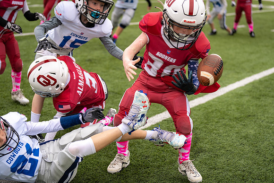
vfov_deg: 19.5
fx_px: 533
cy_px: 92
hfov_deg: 28.8
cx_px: 137
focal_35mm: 70
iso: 160
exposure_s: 1/1250
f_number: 2.8
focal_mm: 70
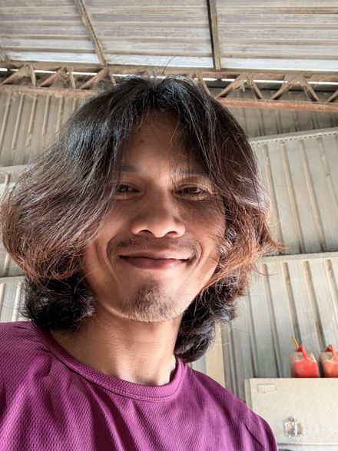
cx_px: 169
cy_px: 226
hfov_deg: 46.8
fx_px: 391
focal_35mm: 30
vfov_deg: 60.0
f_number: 1.9
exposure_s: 1/60
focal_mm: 2.69
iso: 320
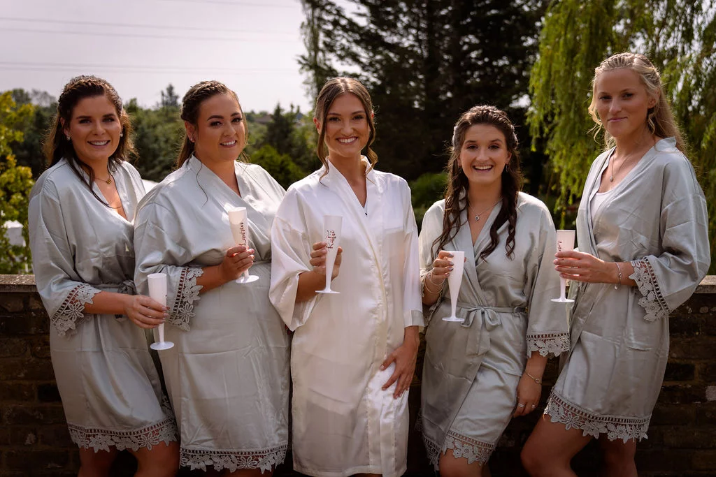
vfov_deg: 34.3
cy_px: 277
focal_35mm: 39
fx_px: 772
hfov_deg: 49.7
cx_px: 330
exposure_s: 1/1250
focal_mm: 31
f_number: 2.8
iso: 100
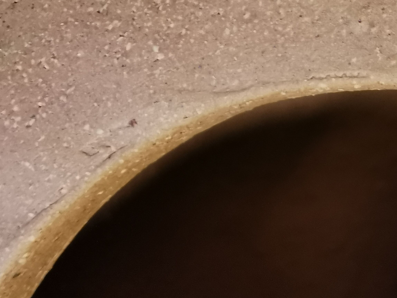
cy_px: 41
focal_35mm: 58
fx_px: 665
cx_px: 346
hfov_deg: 31.9
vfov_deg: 24.6
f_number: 2.2
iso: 250
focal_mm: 2.35
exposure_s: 1/33.3
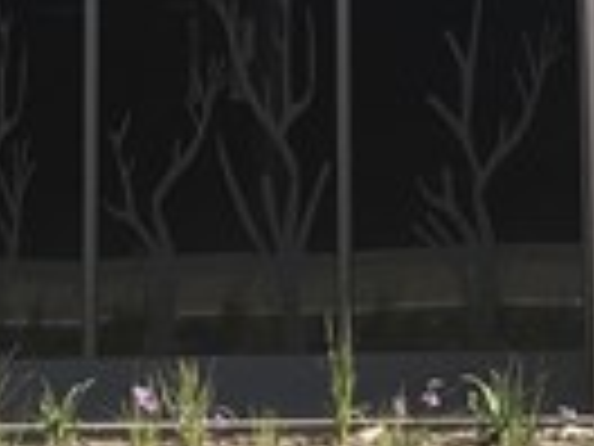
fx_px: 2917
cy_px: -275
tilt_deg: +7.3
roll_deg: +0.8
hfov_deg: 11.5
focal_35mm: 170
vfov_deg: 8.5
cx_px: 540
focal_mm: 3.99
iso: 20
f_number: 1.8
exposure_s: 1/1368
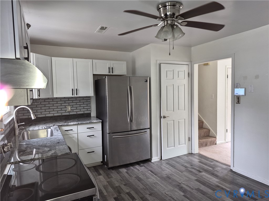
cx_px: 134
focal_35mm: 23
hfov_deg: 73.9
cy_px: 100
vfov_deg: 58.9
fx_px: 179
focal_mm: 5.4
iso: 100
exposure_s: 1/40
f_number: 1.8
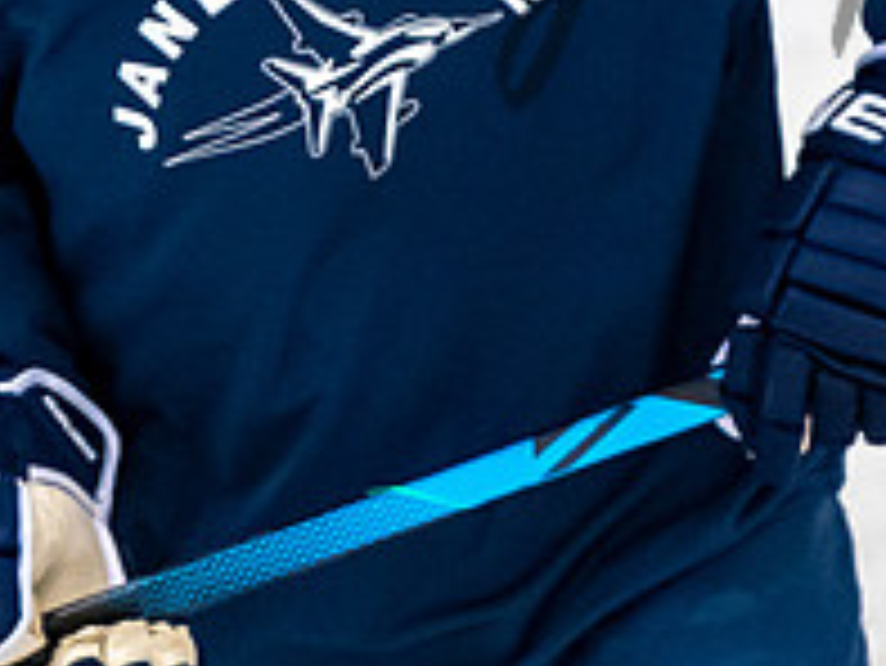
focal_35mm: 1307
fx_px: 33473
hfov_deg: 1.5
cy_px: -414
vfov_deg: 1.1
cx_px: 306
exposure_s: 1/800
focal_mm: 200
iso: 2000
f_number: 3.2
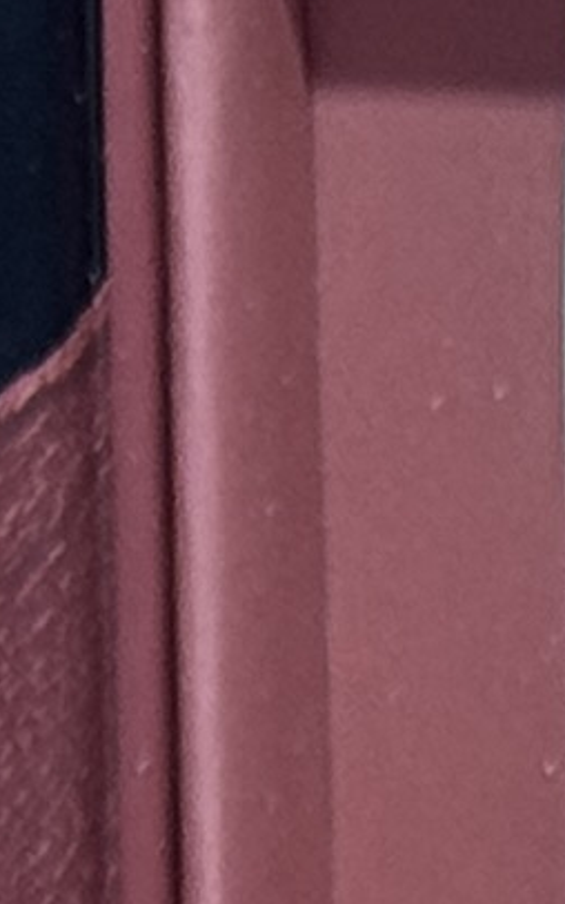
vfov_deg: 4.1
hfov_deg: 2.6
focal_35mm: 505
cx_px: -60
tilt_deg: -12.8
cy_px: 2387
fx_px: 12433
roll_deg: +1.3
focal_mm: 6.76
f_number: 1.78
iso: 50
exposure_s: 1/142
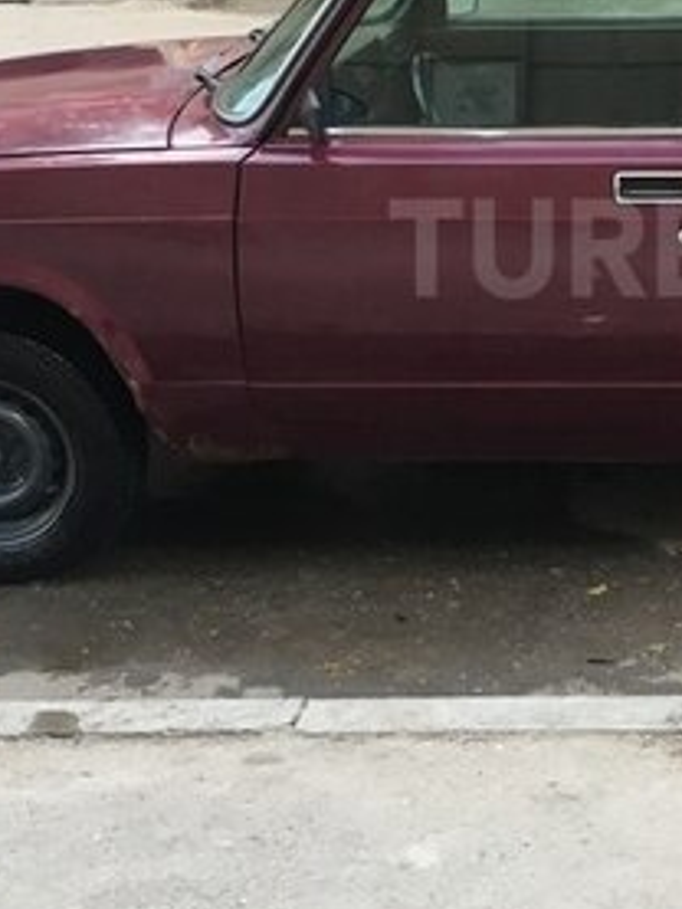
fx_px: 1811
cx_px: 725
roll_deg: +0.8
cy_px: 248
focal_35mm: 69
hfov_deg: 20.5
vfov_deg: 27.8
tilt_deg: -16.4
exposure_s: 1/33
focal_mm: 4.15
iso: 40
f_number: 2.2
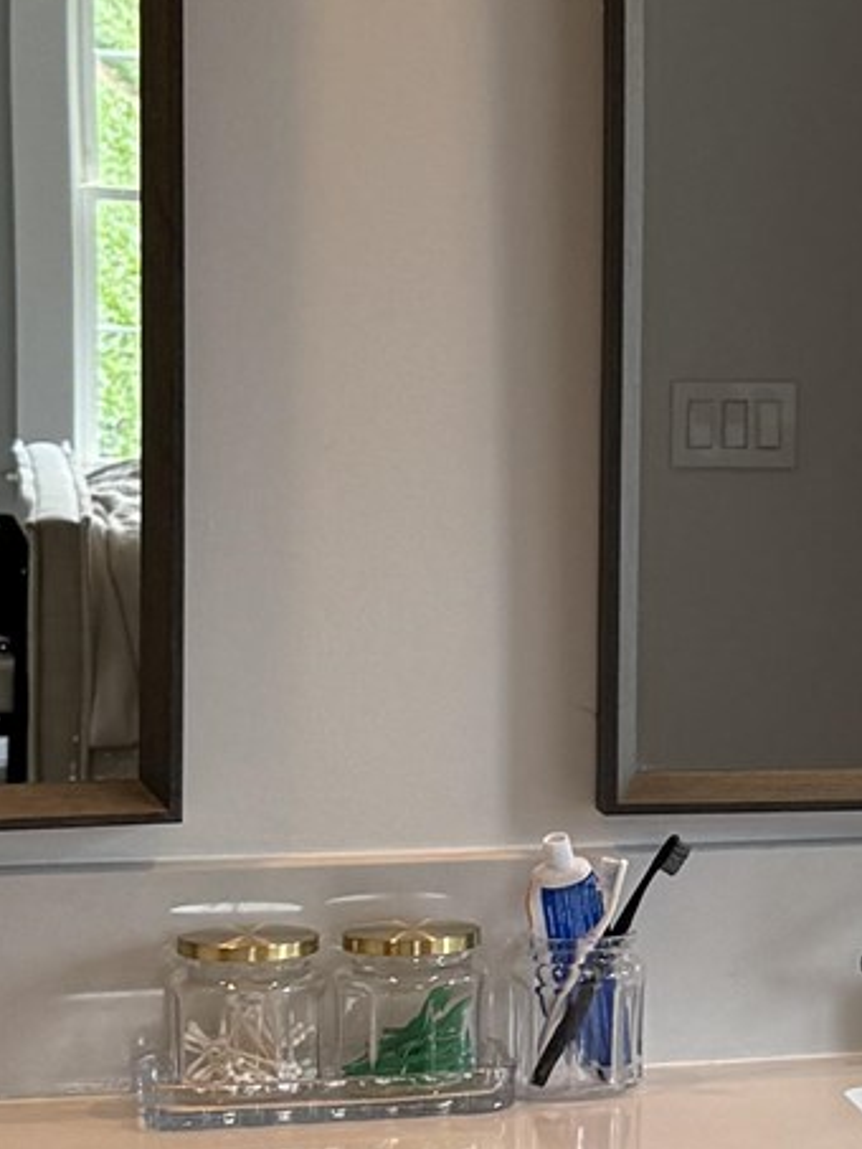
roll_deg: -3.3
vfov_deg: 16.1
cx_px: 1643
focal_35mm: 122
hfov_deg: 11.2
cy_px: 510
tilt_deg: -6.2
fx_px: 4049
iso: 100
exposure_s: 1/308
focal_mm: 6.76
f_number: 1.78
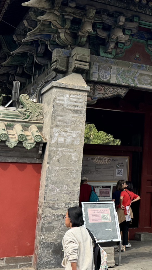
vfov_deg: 33.2
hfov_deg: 17.0
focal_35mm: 63
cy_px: 107
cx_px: 240
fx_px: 451
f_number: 1.78
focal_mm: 6.86
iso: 80
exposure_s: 1/1076
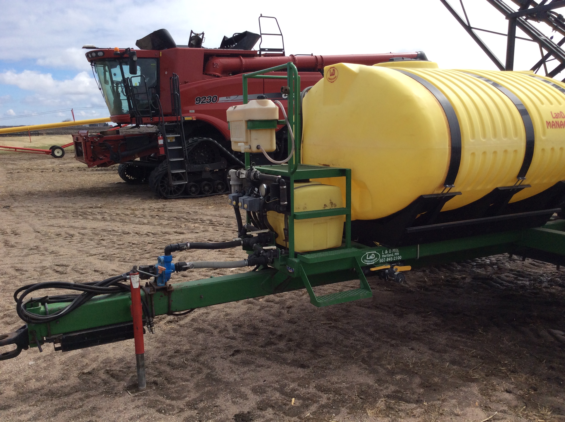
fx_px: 522
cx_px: 282
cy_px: 211
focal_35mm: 32
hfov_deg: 56.9
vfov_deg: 44.1
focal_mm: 3.3
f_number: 2.4
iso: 32
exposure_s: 1/1684
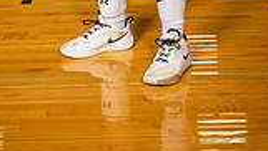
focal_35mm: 123
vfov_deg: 9.0
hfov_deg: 17.4
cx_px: 112
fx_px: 875
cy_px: -199
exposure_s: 1/250
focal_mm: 42
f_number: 7.1
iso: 800
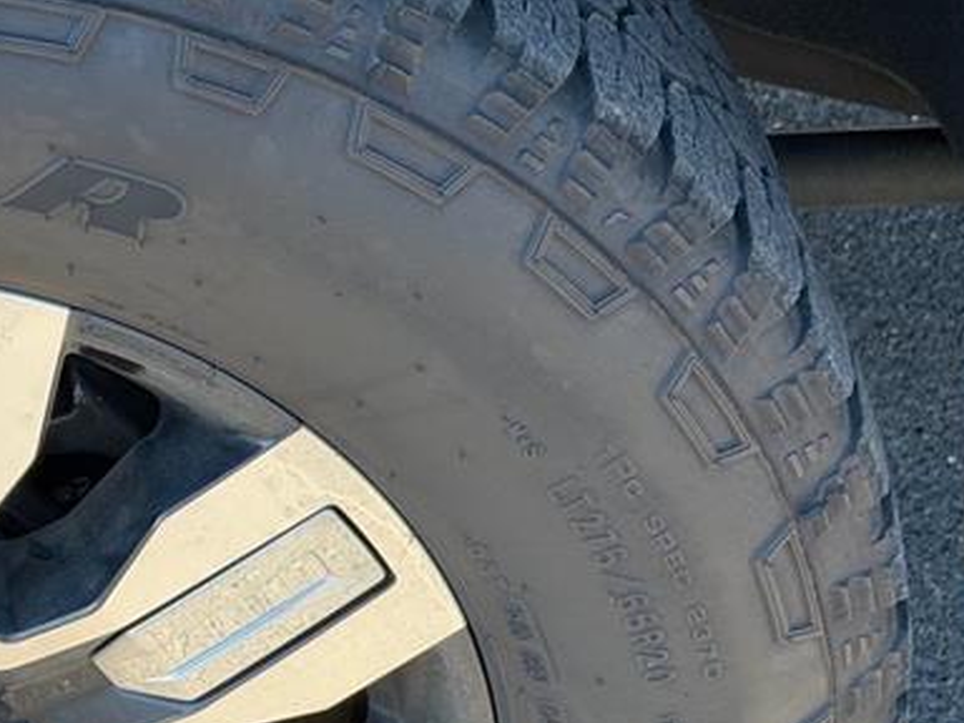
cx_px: -216
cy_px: 517
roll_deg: -1.1
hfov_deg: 14.8
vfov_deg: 11.6
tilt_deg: -39.9
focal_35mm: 128
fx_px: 3565
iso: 64
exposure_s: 1/310
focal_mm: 6.76
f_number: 1.78
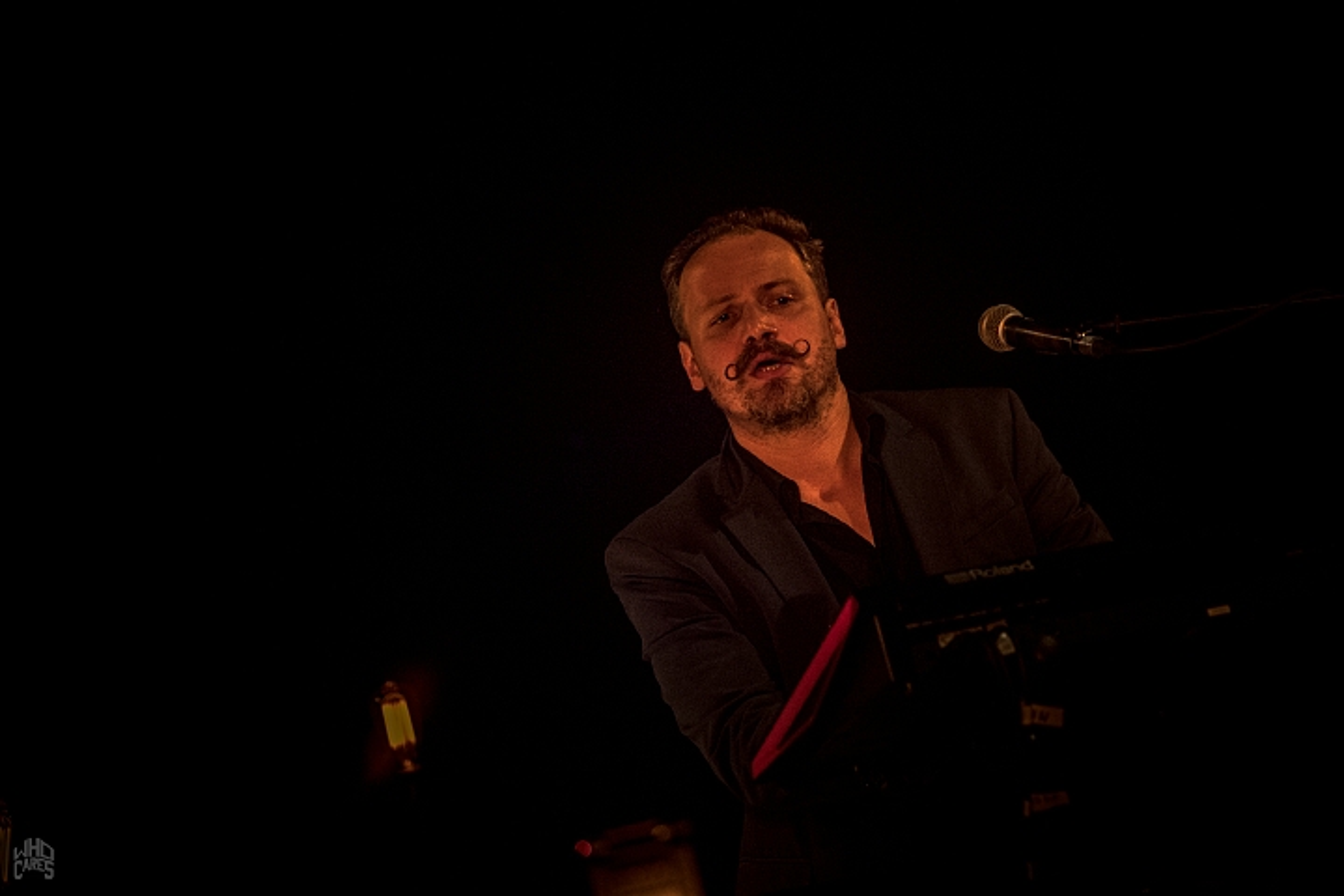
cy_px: 448
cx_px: 672
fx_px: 8679
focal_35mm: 232
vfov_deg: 5.9
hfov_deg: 8.9
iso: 2000
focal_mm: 155
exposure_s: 1/80
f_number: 2.8
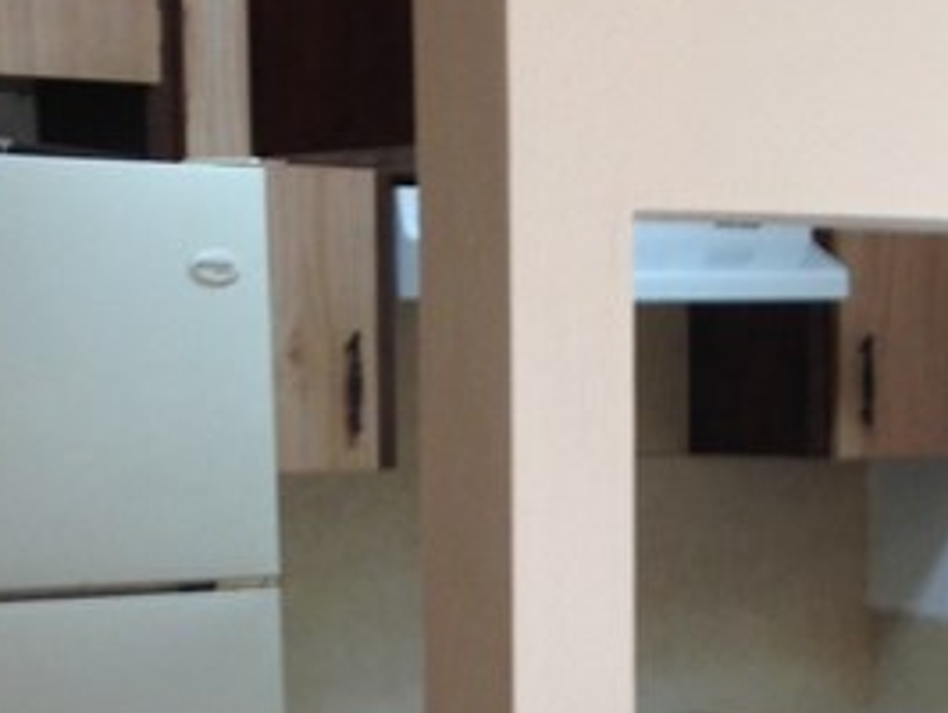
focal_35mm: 127
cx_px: 919
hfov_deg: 15.3
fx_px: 3481
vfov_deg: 11.4
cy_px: 866
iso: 50
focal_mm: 4.12
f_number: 2.4
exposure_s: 1/30
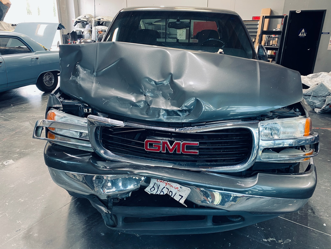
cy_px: 124
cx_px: 166
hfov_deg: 67.3
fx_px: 249
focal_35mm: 26
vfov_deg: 53.1
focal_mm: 4.25
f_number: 1.8
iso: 125
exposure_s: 1/60
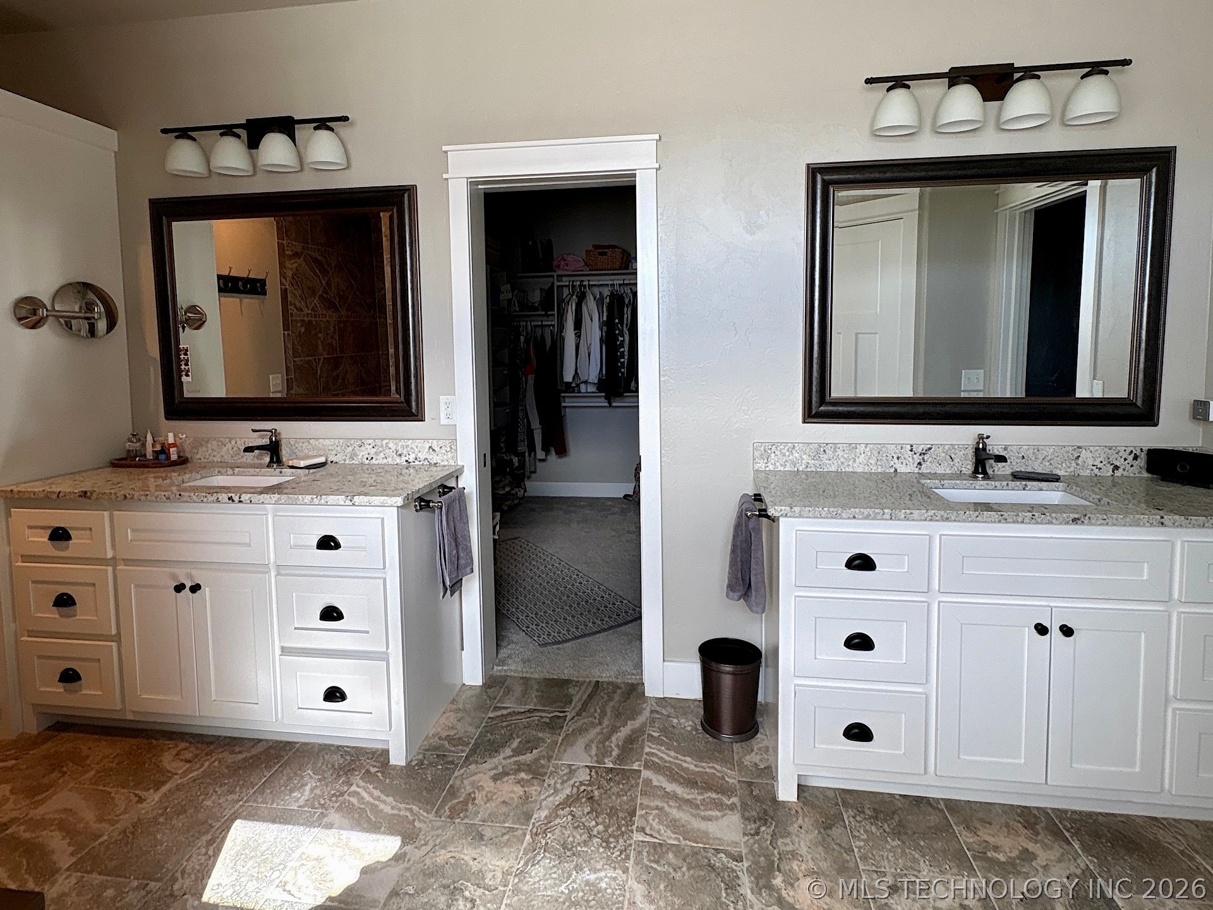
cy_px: 455
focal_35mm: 14
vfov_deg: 85.7
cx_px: 606
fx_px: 491
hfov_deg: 102.1
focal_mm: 2.22
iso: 80
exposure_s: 1/120
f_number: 2.2
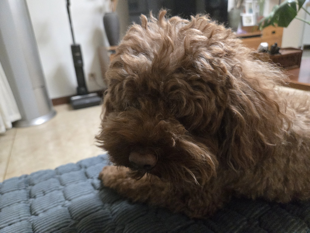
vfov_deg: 58.9
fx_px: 206
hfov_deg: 73.9
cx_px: 155
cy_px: 116
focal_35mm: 23
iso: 2000
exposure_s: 1/100
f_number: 1.8
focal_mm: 5.4
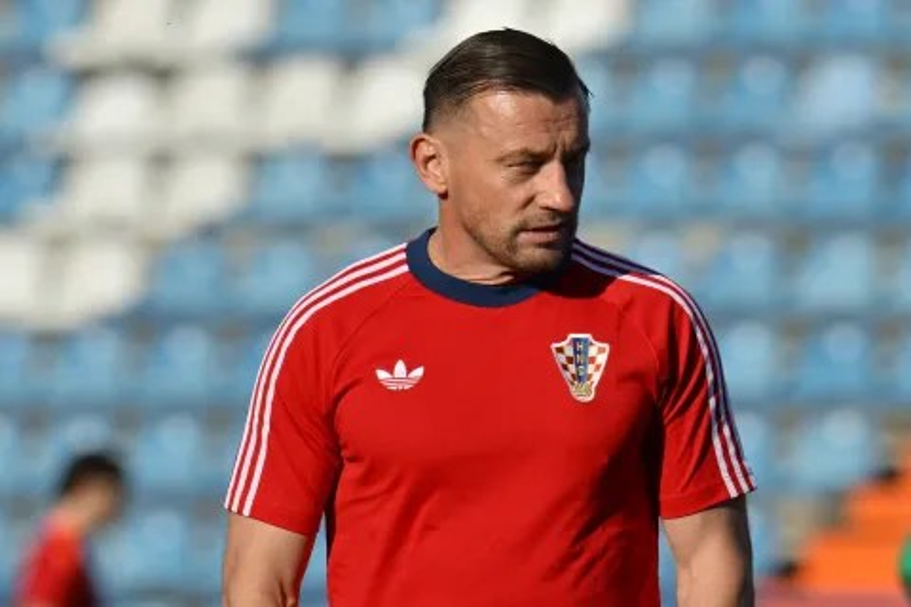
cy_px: 304
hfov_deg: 3.7
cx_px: 456
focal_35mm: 555
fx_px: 14043
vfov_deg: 2.5
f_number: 6
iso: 100
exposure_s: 1/1000
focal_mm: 370
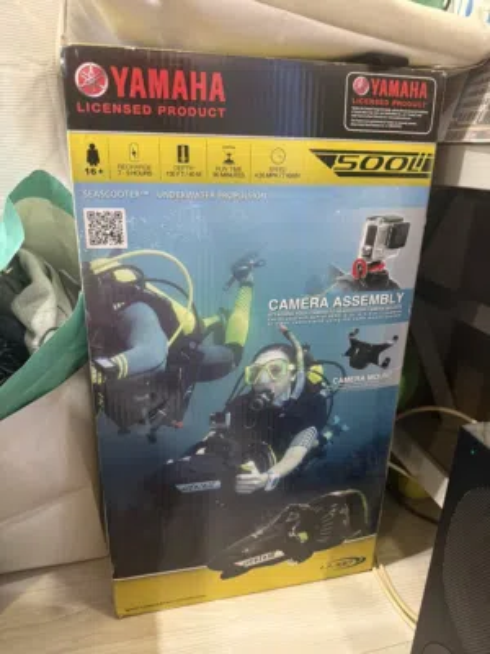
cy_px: 327
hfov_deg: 56.8
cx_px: 245
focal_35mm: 24
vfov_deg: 71.6
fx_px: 453
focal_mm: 6.76
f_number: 1.78
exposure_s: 1/33
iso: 640
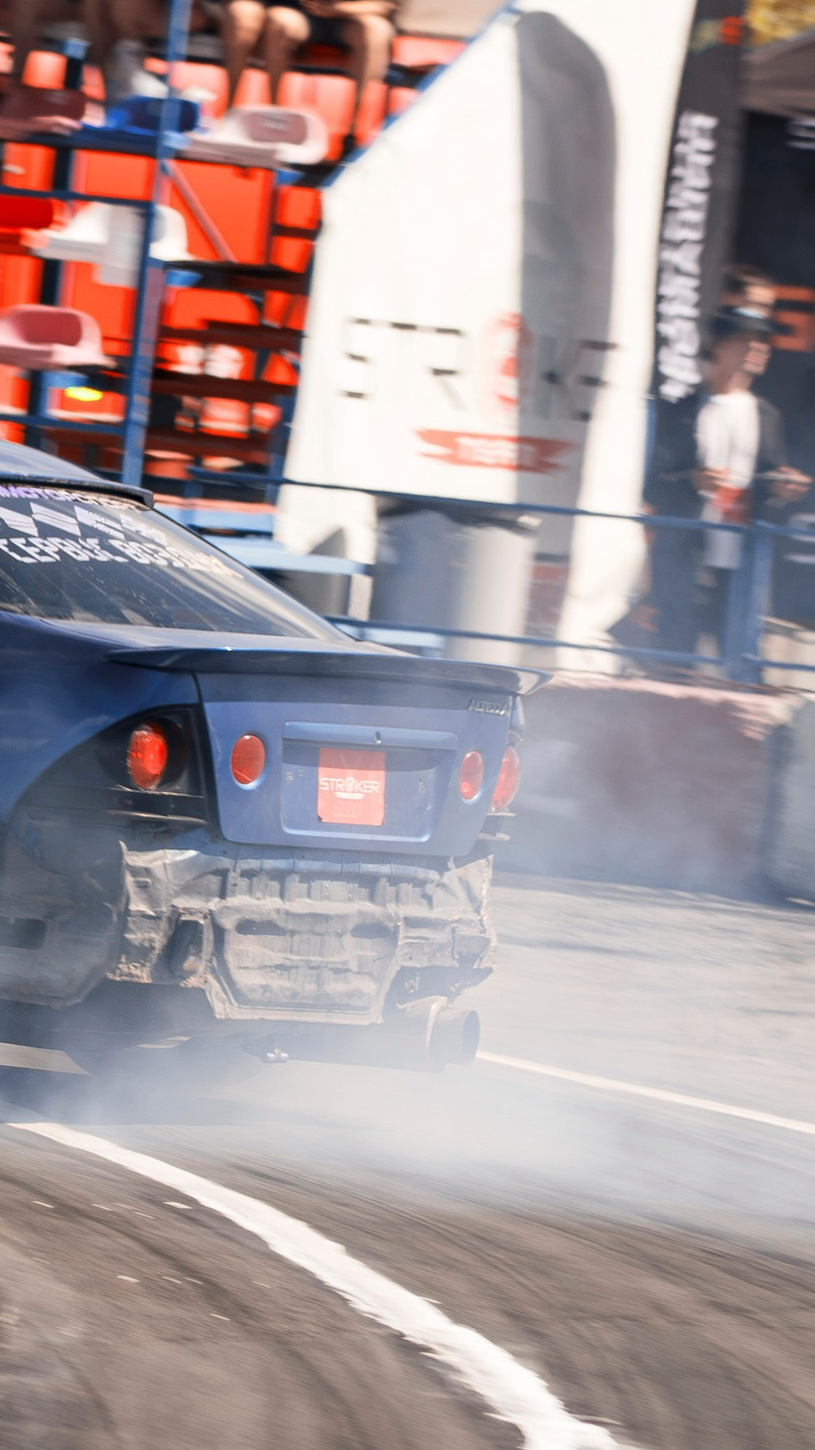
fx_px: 17296
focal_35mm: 450
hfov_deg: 2.7
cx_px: -402
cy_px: 713
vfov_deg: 4.8
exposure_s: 1/125
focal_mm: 150
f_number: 11
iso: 100
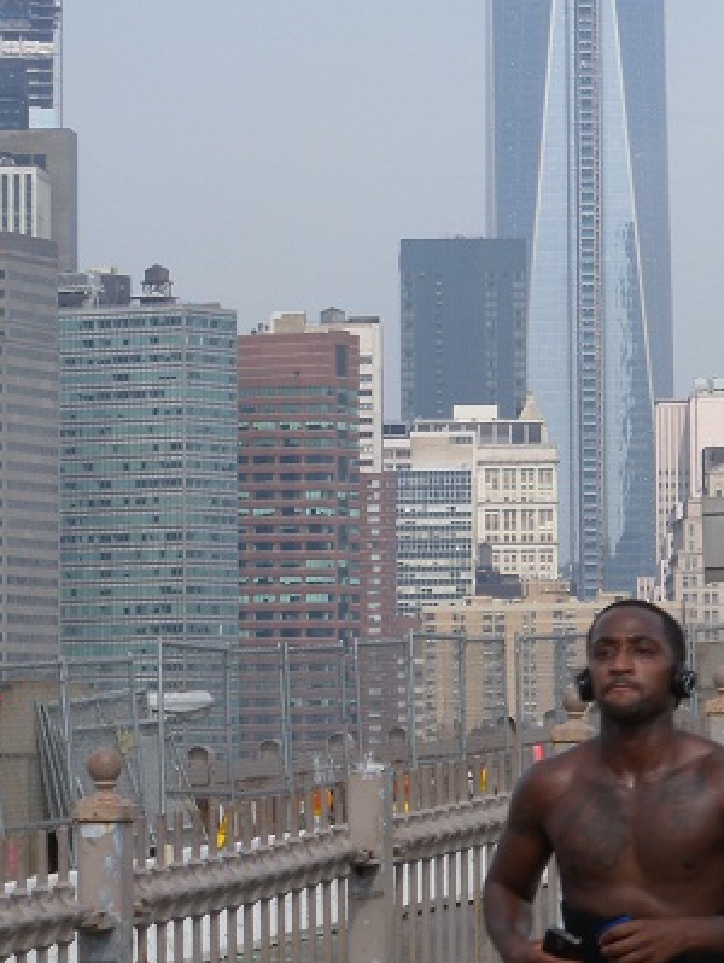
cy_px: 156
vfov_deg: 8.3
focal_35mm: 237
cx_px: 753
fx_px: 6599
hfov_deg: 6.3
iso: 64
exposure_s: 1/280
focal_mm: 24
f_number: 6.2
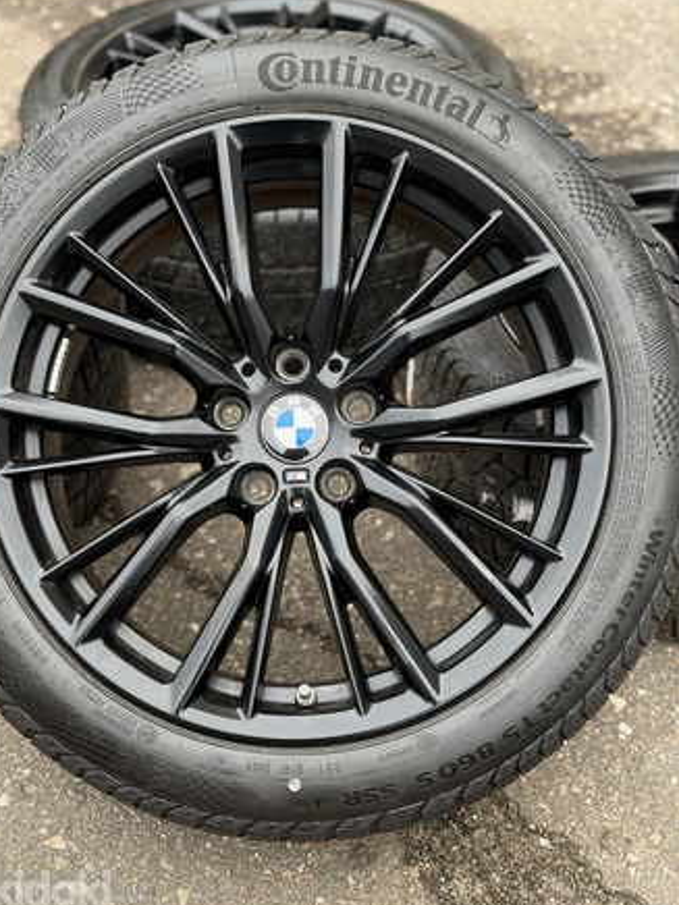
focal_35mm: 55
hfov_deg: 26.5
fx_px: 1438
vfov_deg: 34.9
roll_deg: +0.3
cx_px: 294
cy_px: 442
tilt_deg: -38.3
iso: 200
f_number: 1.78
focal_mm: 6.76
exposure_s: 1/195
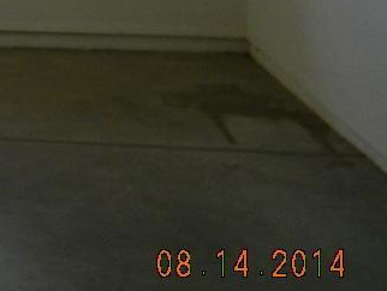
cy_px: -101
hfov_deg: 19.2
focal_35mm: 89
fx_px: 996
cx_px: -196
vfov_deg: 15.7
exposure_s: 1/30
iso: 166
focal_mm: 5
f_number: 3.5
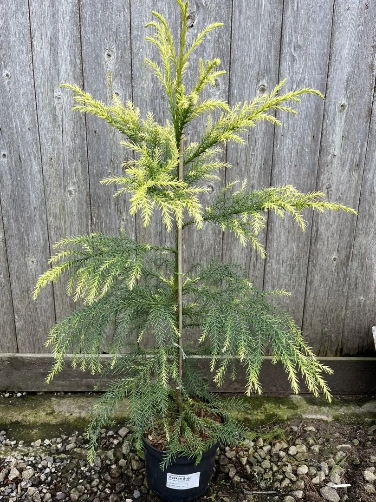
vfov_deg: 67.3
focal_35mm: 26
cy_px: 251
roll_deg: -0.1
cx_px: 188
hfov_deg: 53.1
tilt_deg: -13.5
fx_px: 377
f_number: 1.6
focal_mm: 5.1
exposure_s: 1/563
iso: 50
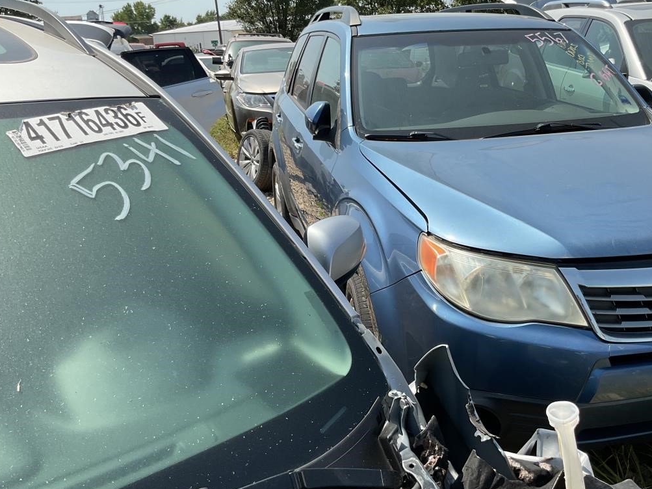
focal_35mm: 37
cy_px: 205
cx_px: 408
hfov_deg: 49.6
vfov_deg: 38.6
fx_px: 697
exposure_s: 1/1534
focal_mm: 3
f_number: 1.8
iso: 16
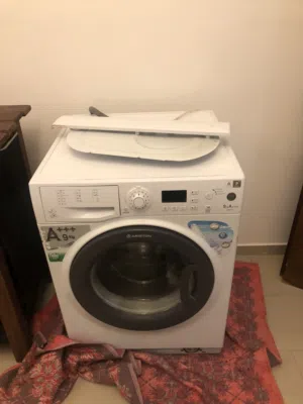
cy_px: 202
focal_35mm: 28
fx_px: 327
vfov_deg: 63.4
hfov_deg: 49.7
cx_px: 152
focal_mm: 4
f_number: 1.8
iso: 64
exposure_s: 1/15
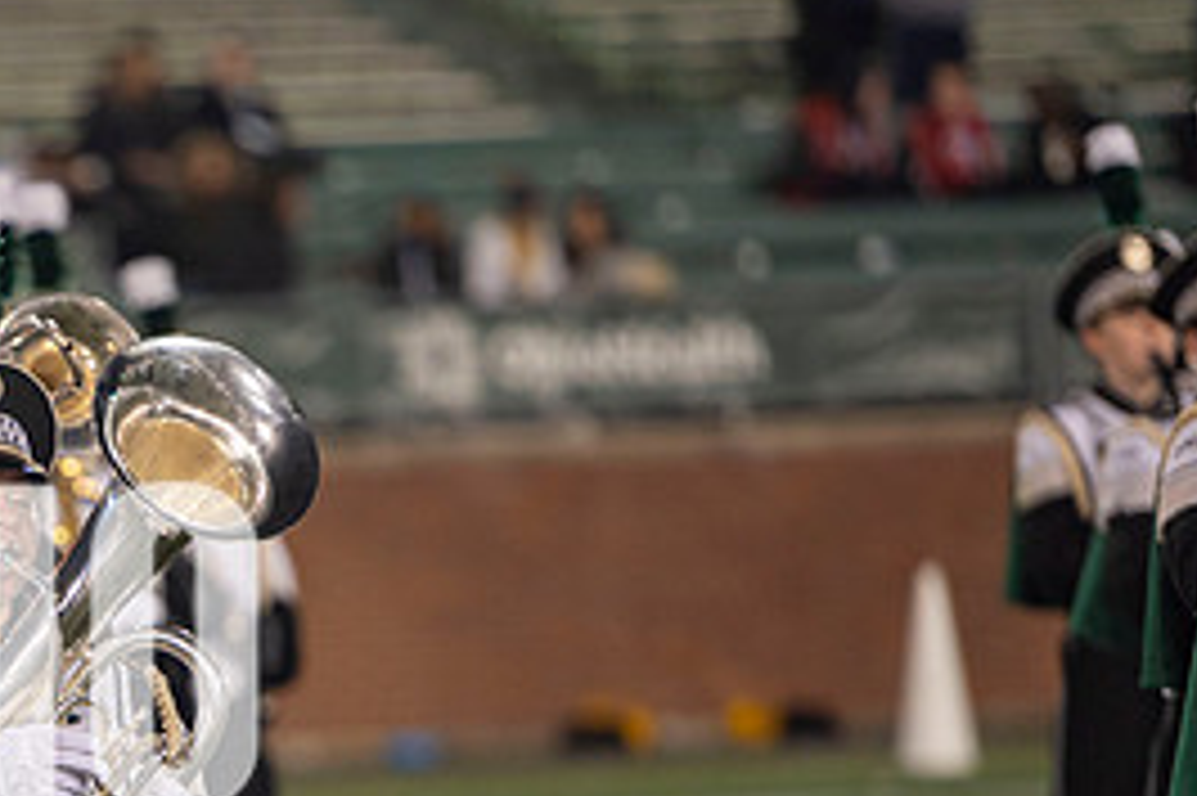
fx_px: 14487
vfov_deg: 3.1
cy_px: 693
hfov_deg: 4.7
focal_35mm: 436
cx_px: -81
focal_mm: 200
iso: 1000
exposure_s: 1/500
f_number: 2.8
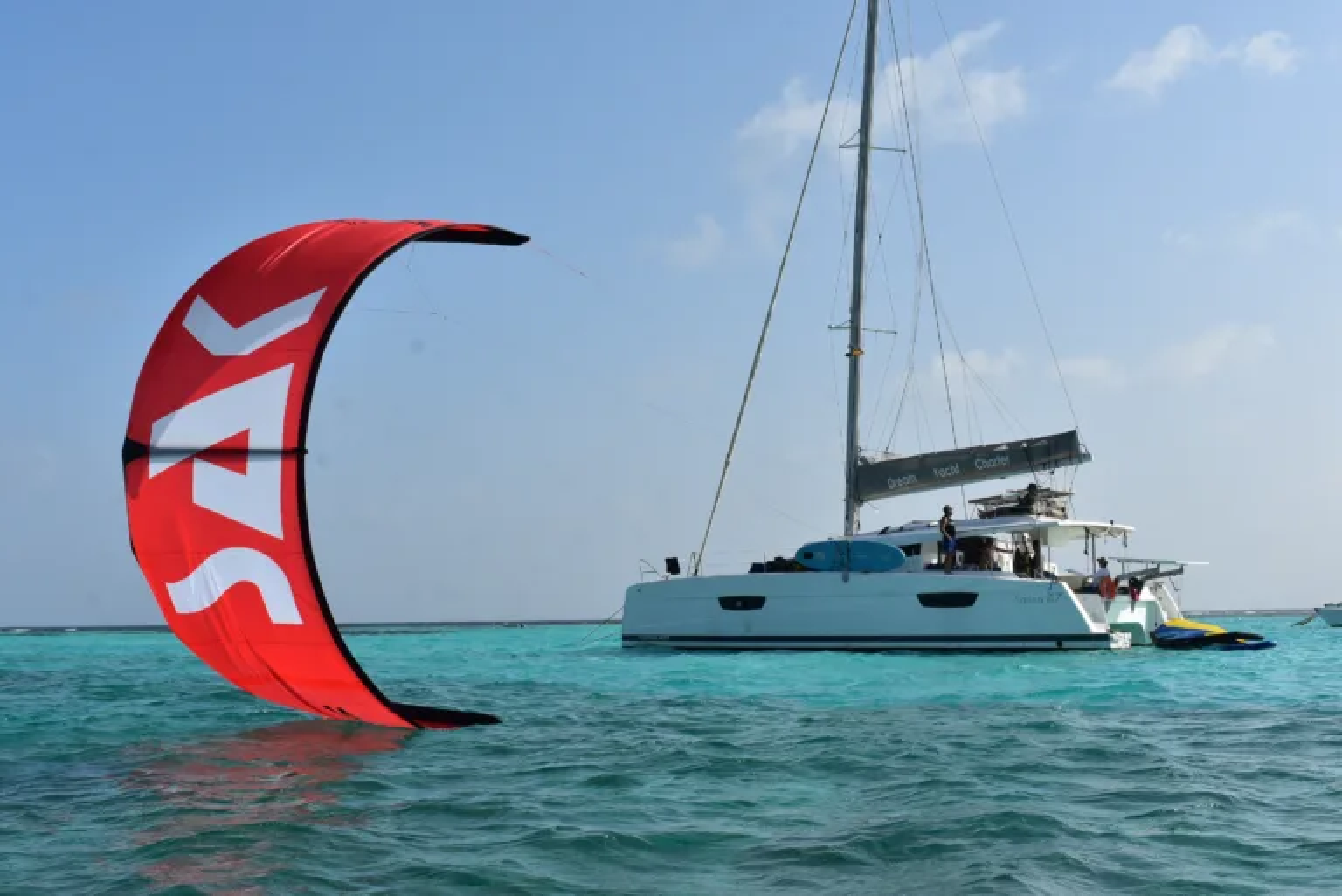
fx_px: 1678
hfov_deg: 43.6
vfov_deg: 29.9
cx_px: 671
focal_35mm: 45
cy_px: 448
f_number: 13
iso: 100
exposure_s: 1/200
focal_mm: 30
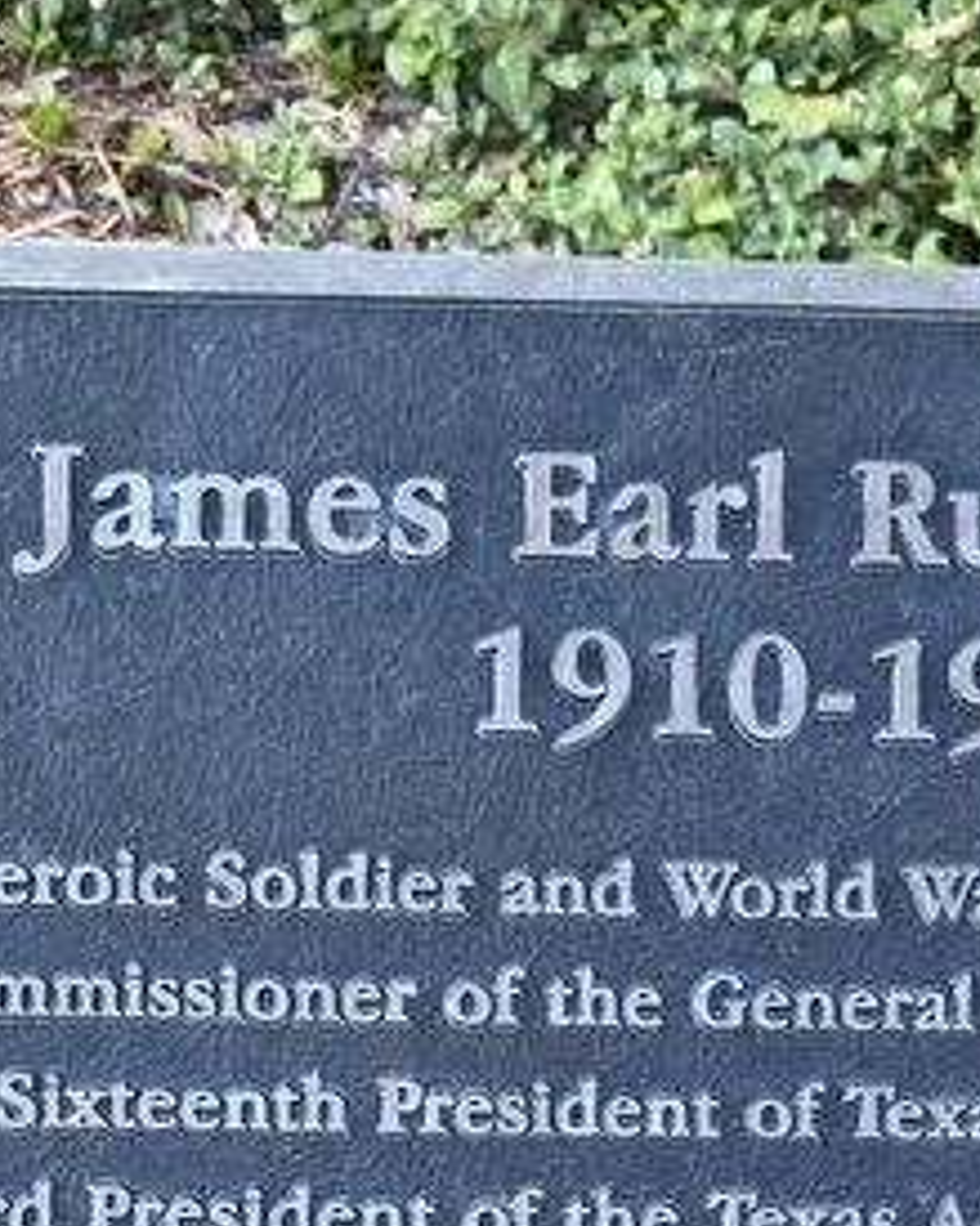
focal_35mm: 74
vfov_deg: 23.9
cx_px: 814
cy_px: 1396
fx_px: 2684
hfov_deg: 20.4
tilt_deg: -60.4
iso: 50
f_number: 1.8
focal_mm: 4.25
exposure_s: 1/122
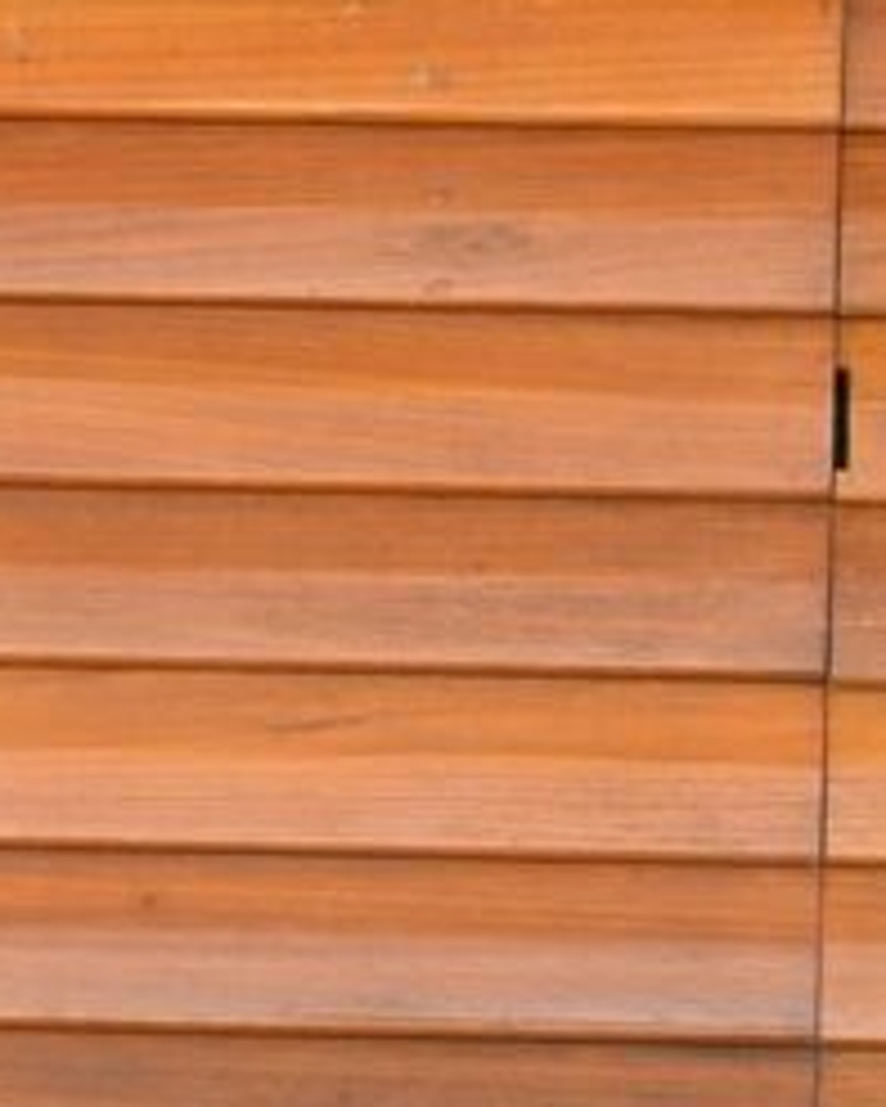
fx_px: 7207
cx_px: 481
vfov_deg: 8.3
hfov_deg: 7.0
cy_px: 2336
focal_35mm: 220
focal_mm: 50
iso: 400
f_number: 2.8
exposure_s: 1/250
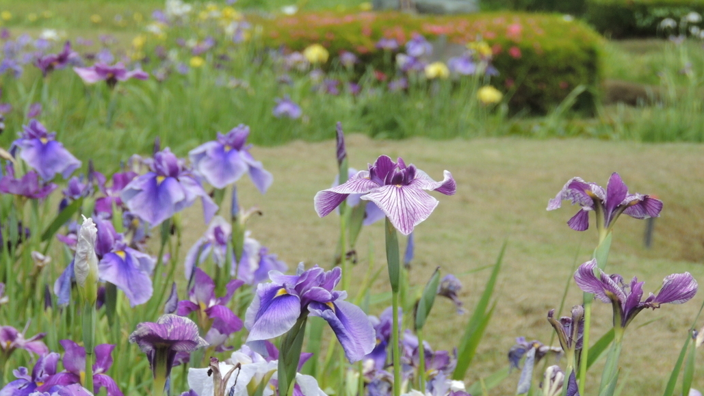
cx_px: 311
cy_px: 181
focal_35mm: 286
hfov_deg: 7.5
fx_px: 5339
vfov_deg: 4.2
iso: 200
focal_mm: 40.1
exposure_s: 1/1000
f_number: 4.6
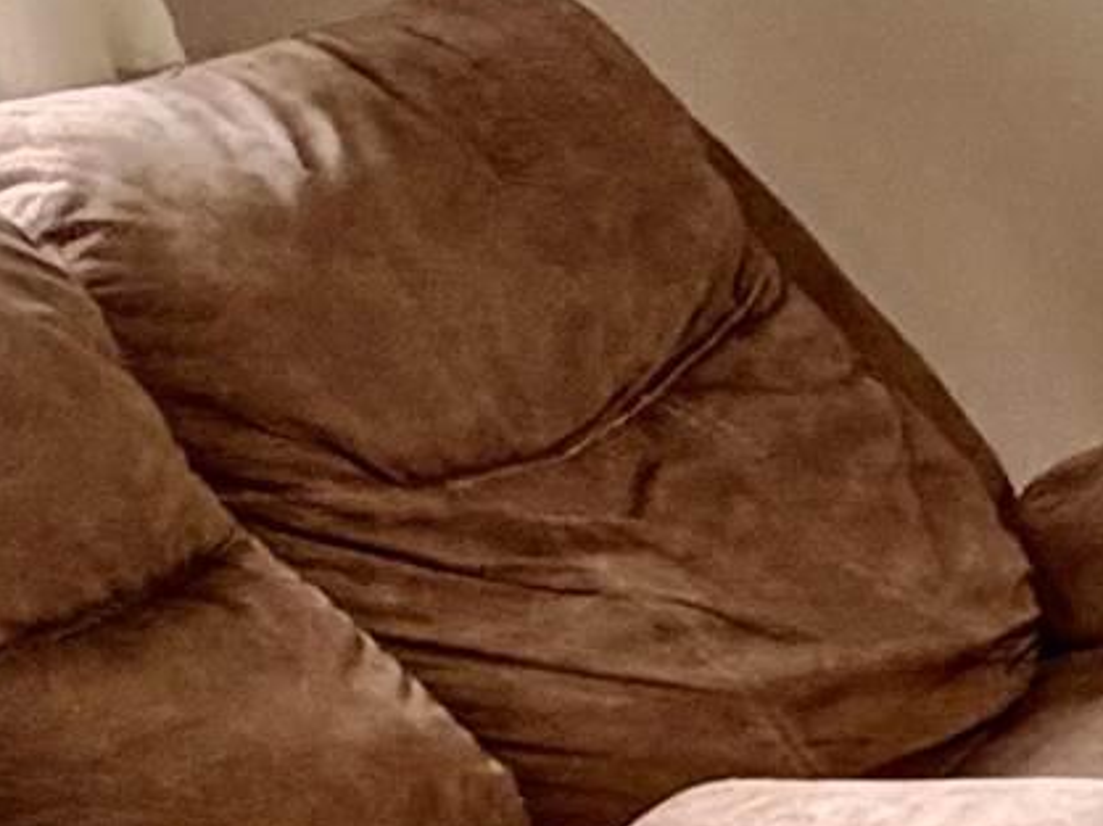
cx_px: 2296
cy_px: 691
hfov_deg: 15.0
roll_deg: -0.6
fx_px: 3280
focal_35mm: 103
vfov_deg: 14.3
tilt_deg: -23.2
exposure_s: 1/60
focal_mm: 2.22
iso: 250
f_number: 2.2
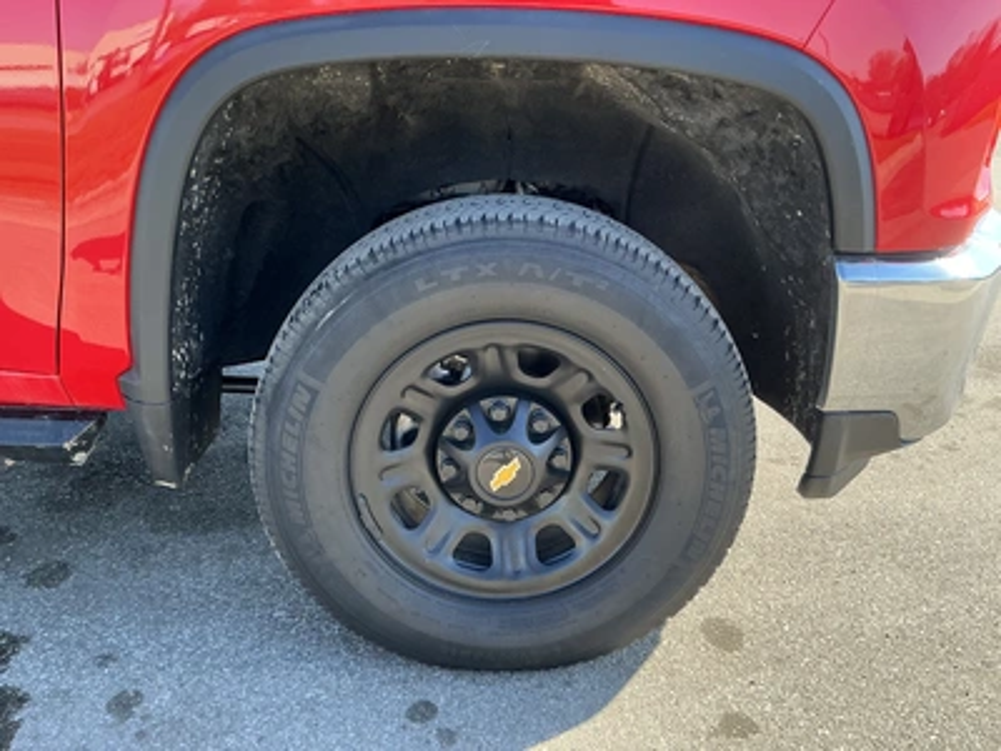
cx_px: 500
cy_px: 376
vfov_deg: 49.7
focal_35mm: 28
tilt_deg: -15.4
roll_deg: -4.1
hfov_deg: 63.4
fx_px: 810
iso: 25
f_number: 1.8
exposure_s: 1/216
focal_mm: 3
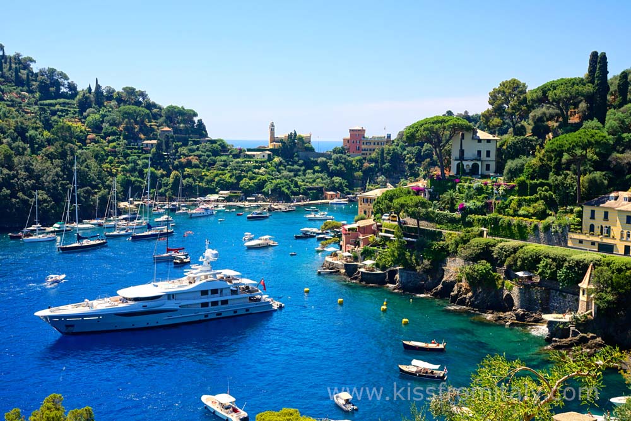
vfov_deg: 34.2
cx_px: 316
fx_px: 684
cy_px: 210
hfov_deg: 49.5
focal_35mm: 39
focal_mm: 26
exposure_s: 1/200
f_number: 8
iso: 100
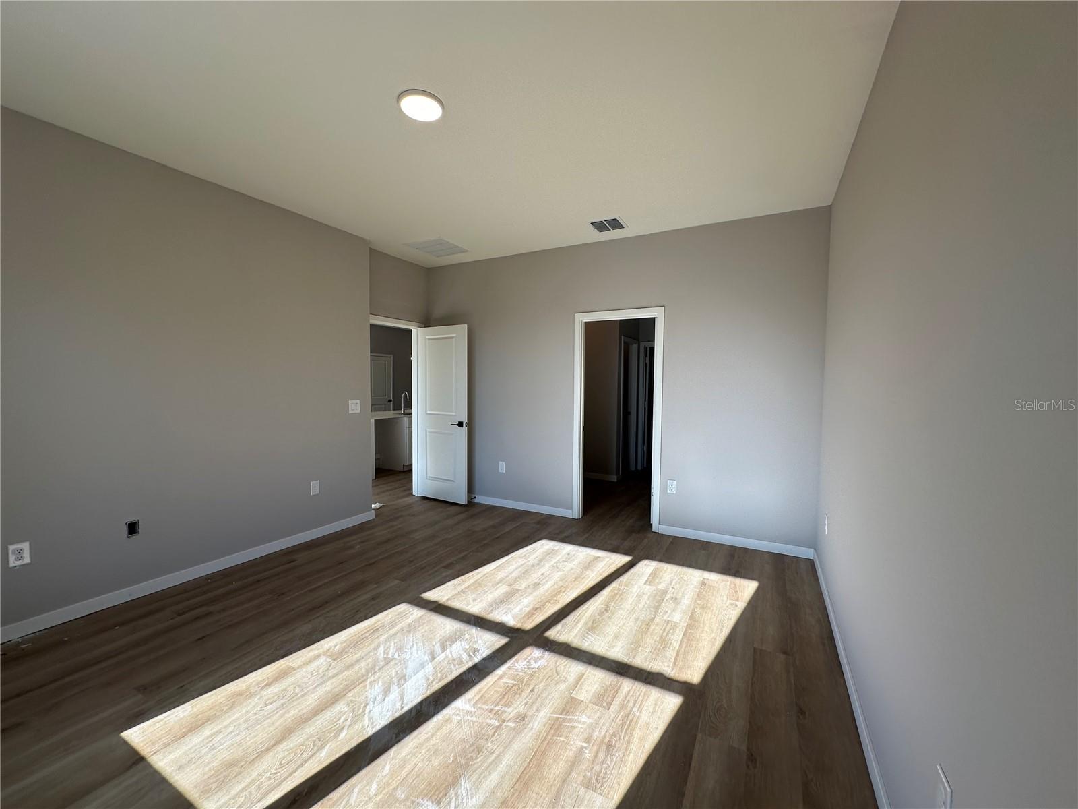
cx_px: 539
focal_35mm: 14
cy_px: 404
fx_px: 436
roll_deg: -0.5
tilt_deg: -2.1
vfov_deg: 85.7
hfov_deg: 102.1
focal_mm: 2.22
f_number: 2.2
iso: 40
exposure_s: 1/213
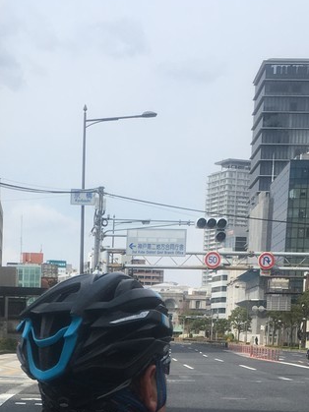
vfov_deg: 22.2
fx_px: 988
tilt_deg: -5.4
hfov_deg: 17.7
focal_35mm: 83
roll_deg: -1.5
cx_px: 79
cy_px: 455
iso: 25
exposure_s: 1/1709
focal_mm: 4.15
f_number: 2.2
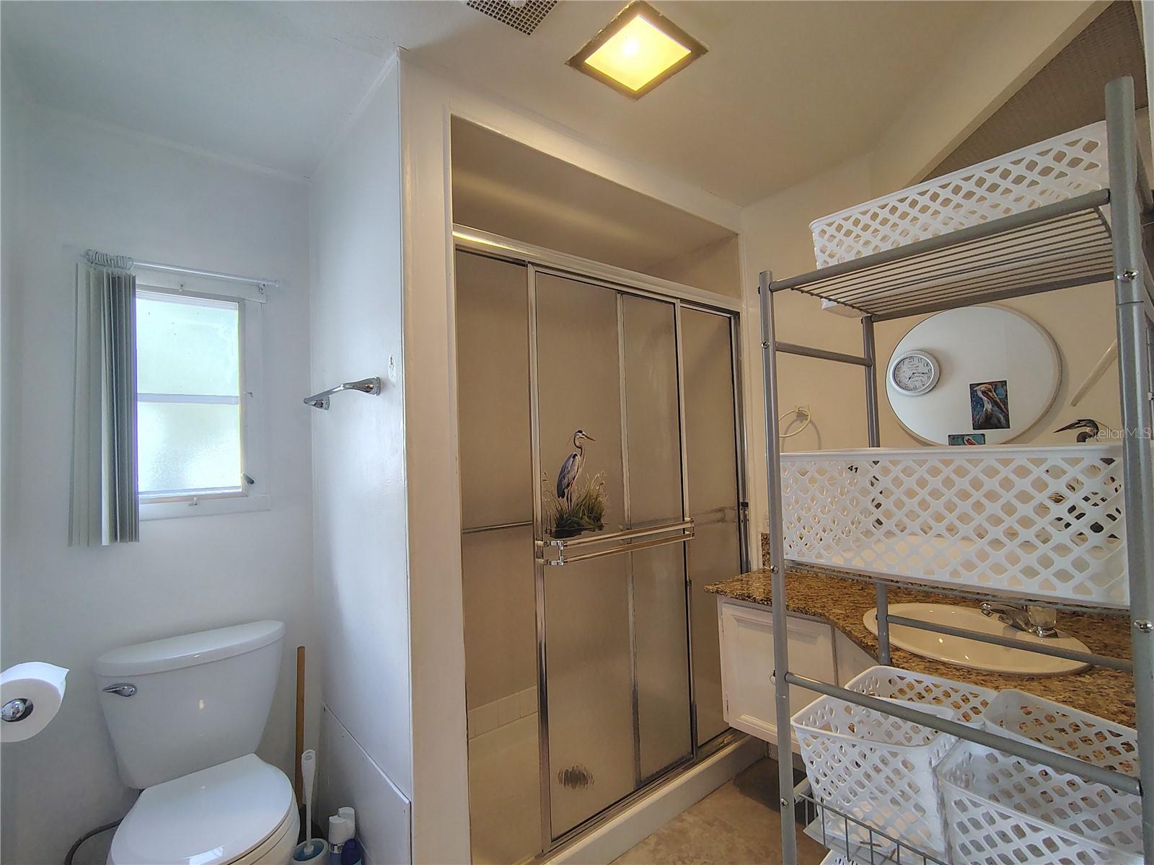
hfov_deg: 94.5
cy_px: 432
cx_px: 577
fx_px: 533
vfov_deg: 78.1
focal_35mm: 16
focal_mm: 2.13
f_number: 2.2
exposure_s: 1/24
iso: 372
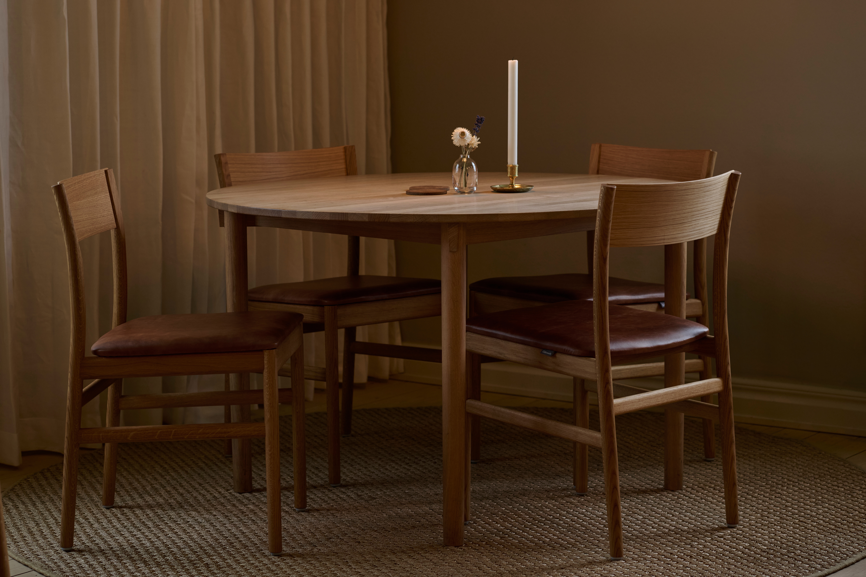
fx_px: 2045
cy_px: 288
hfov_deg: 23.9
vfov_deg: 16.1
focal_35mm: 85
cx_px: 433
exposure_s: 1/20
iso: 400
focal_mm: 85
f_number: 4.5
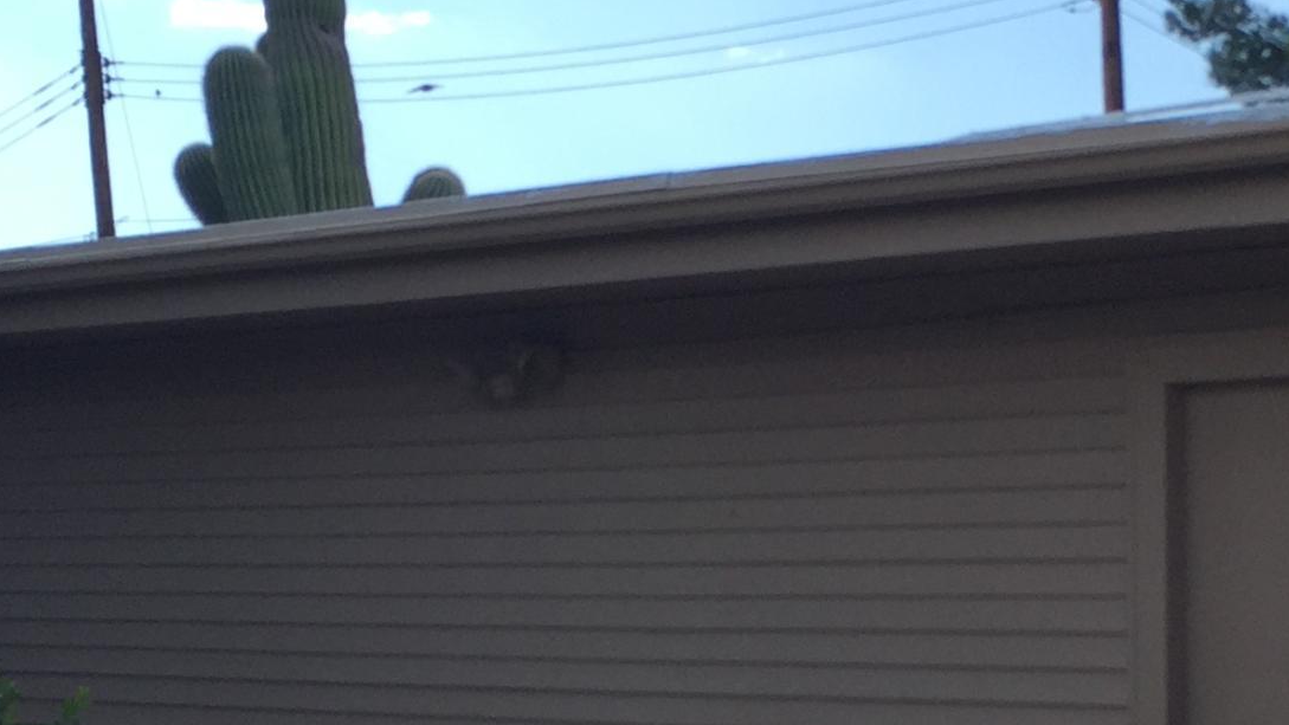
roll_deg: -0.2
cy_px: 797
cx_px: 936
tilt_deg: -6.9
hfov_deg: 24.2
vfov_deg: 13.6
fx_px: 2974
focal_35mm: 87
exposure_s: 1/1163
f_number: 2.2
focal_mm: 4.15
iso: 32
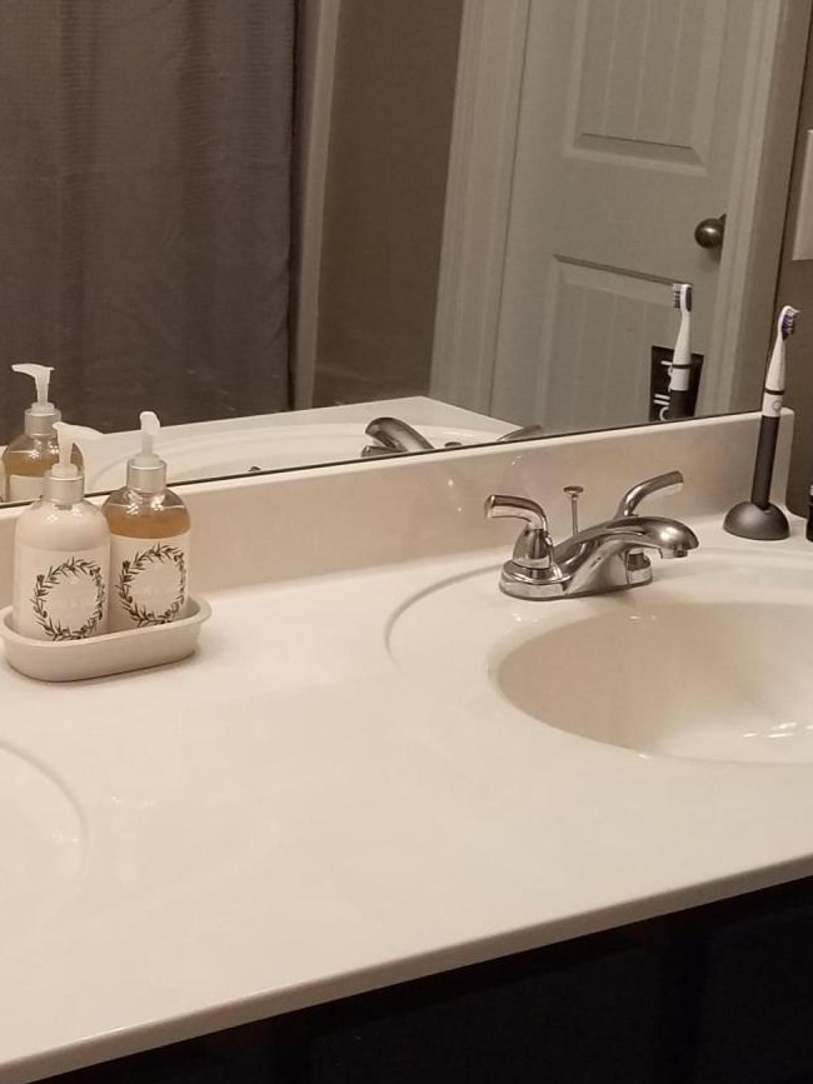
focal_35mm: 60
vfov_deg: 32.2
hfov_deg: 23.9
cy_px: 495
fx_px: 1879
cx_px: 120
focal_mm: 4.2
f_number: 1.7
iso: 125
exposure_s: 1/60
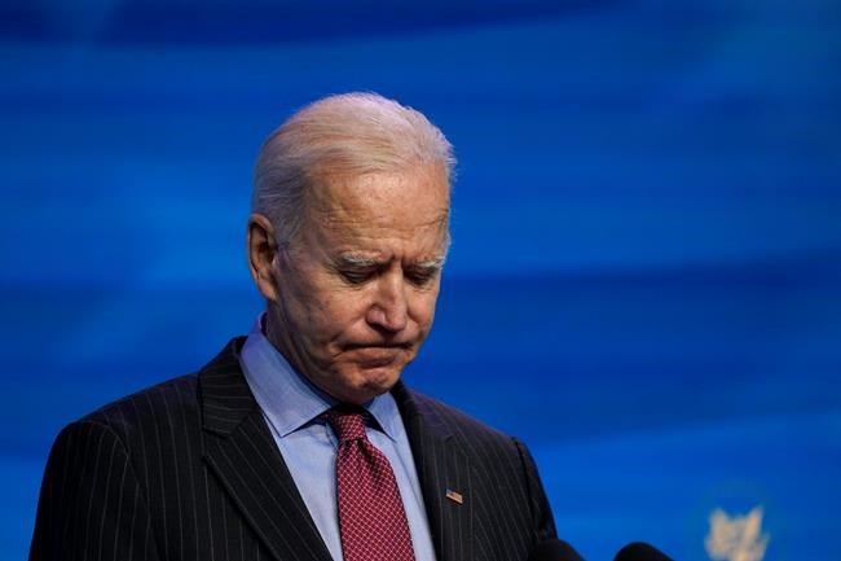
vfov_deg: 3.4
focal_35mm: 400
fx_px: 9342
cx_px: 420
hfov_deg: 5.2
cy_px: 280
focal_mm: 400
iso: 1600
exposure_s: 1/200
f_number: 5.6
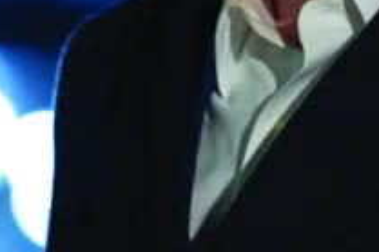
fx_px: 7563
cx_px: 345
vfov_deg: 1.9
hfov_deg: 2.9
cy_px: -74
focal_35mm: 719
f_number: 3.2
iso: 12800
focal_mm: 200
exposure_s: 1/200
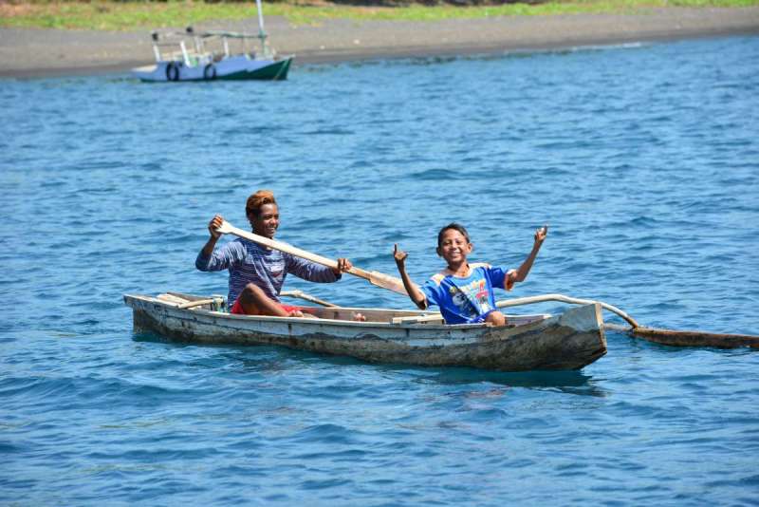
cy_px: 254
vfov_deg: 6.9
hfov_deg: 10.3
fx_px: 4218
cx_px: 380
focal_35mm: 200
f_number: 9
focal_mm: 200
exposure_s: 1/320
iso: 250
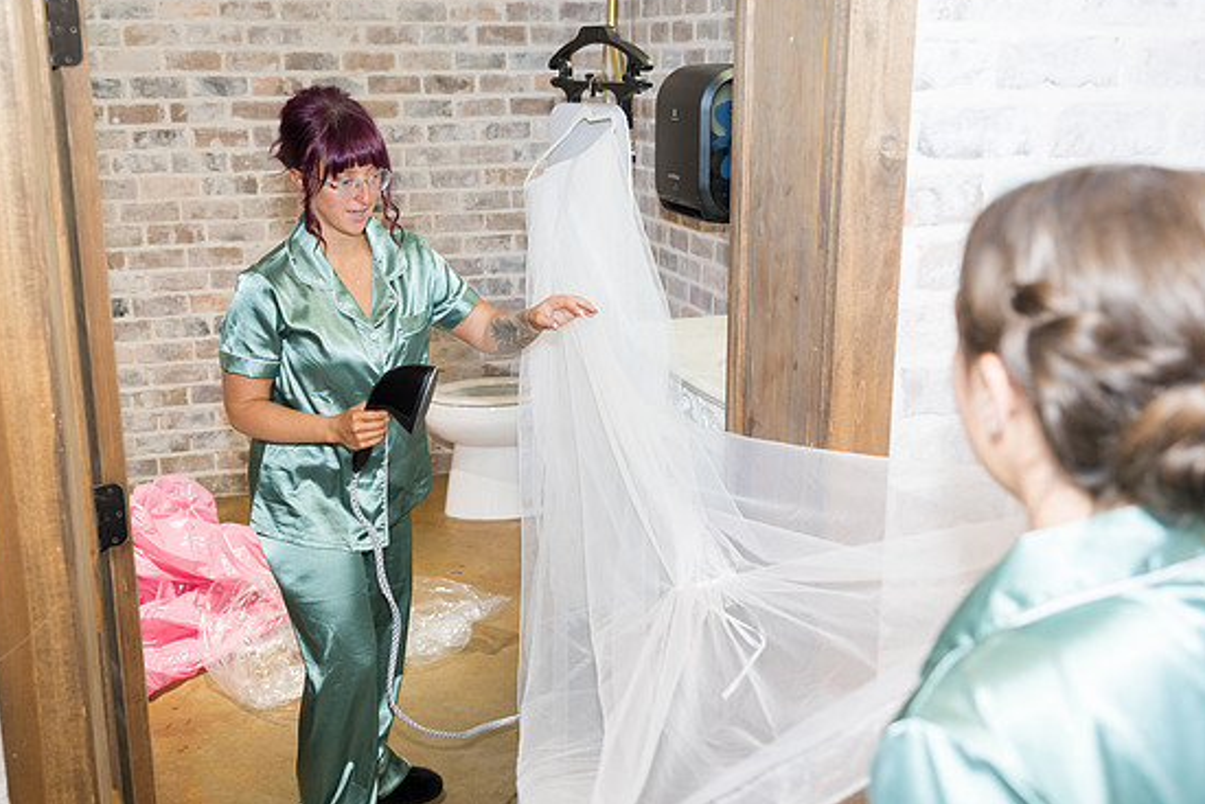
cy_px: 382
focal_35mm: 38
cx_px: 561
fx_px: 1272
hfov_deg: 50.6
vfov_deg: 35.1
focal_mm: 34
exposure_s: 1/160
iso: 1600
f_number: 4
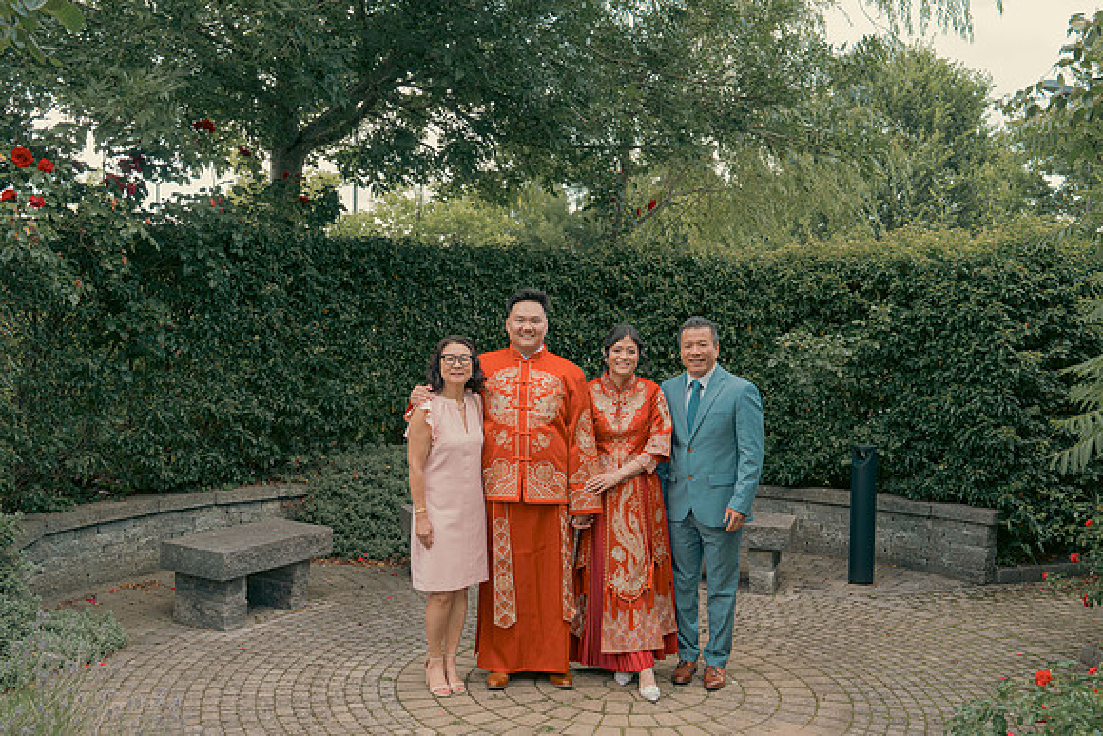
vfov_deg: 36.9
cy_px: 368
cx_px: 552
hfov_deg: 53.1
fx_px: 1103
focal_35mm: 36
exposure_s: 1/160
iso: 400
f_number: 5.6
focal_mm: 36
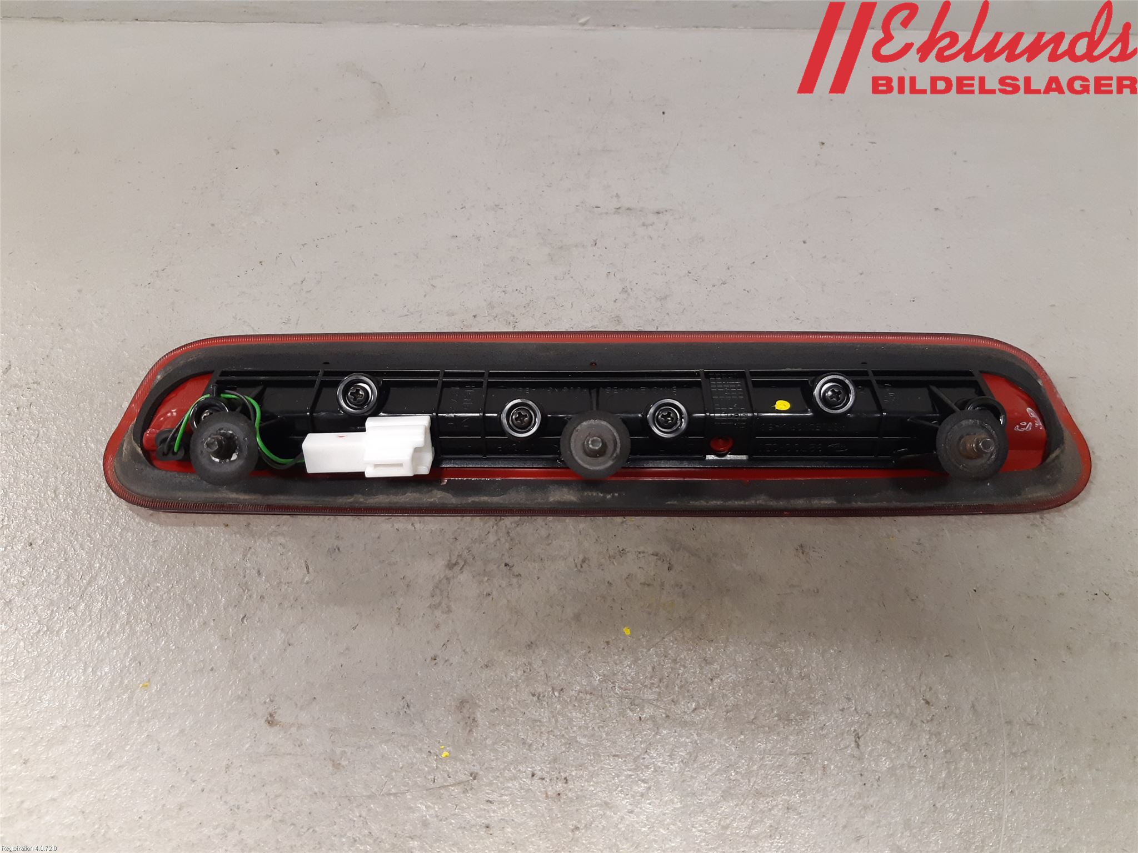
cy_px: 426
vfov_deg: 53.1
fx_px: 855
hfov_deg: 67.3
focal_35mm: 26
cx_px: 569
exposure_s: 1/50
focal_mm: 3.93
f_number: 1.7
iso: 200
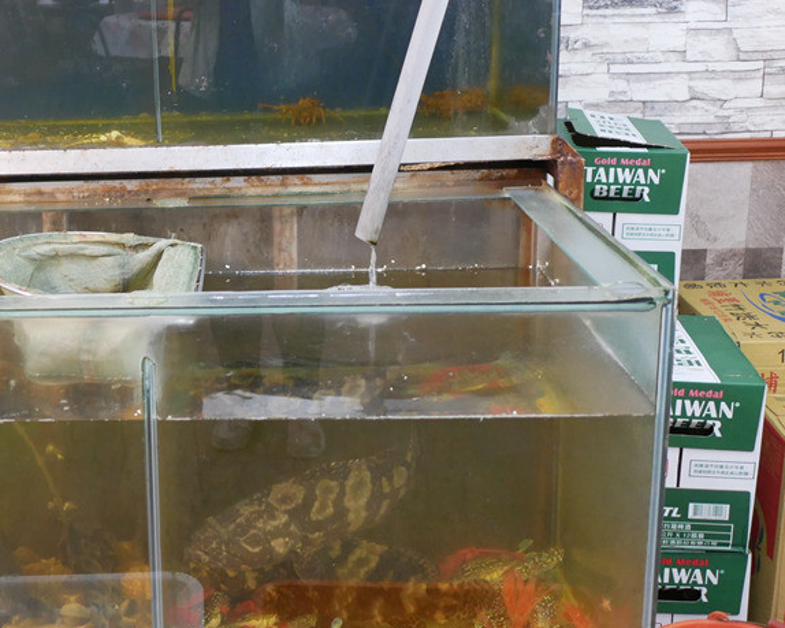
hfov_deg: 35.5
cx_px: 157
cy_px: 227
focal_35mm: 51
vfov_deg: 29.5
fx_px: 1185
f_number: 1.7
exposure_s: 1/60
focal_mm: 15
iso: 1000
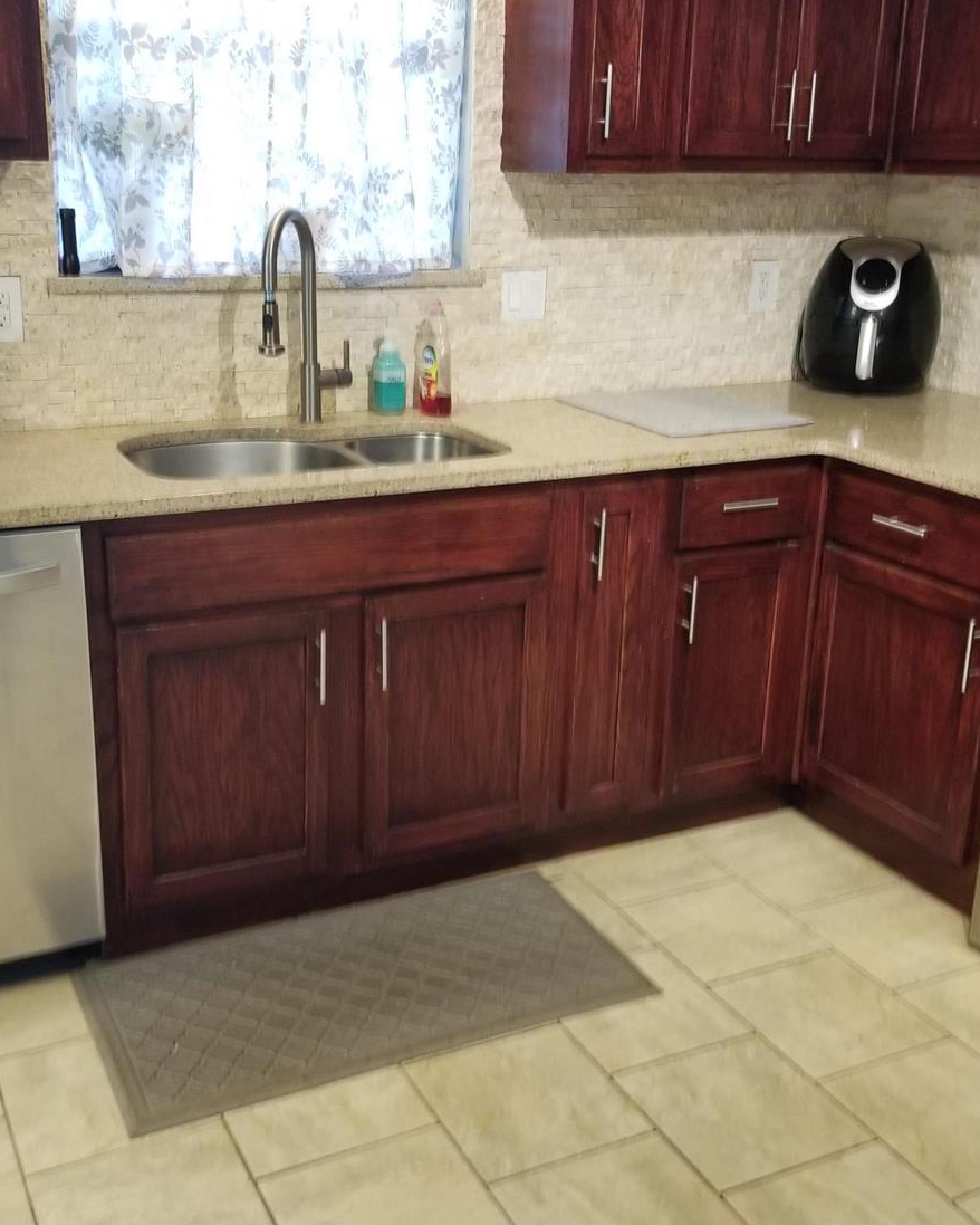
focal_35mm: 37
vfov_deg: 49.1
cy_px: 610
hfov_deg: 40.1
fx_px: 1341
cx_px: 478
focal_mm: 4.25
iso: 200
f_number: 1.7
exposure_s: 1/30
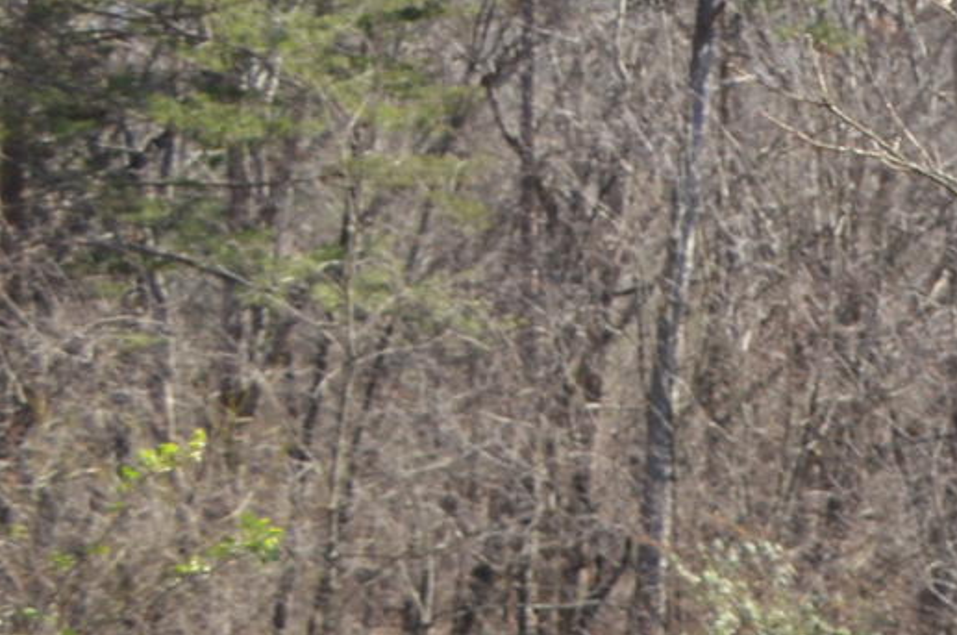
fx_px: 5547
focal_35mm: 209
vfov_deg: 6.5
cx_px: 2716
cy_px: -274
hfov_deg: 8.5
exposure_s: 1/200
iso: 100
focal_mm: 24
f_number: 5
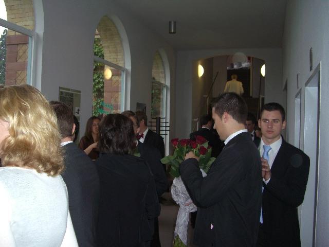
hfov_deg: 49.0
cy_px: 124
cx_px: 164
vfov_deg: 37.7
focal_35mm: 38
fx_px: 361
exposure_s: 1/60
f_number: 2.8
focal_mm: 7.9
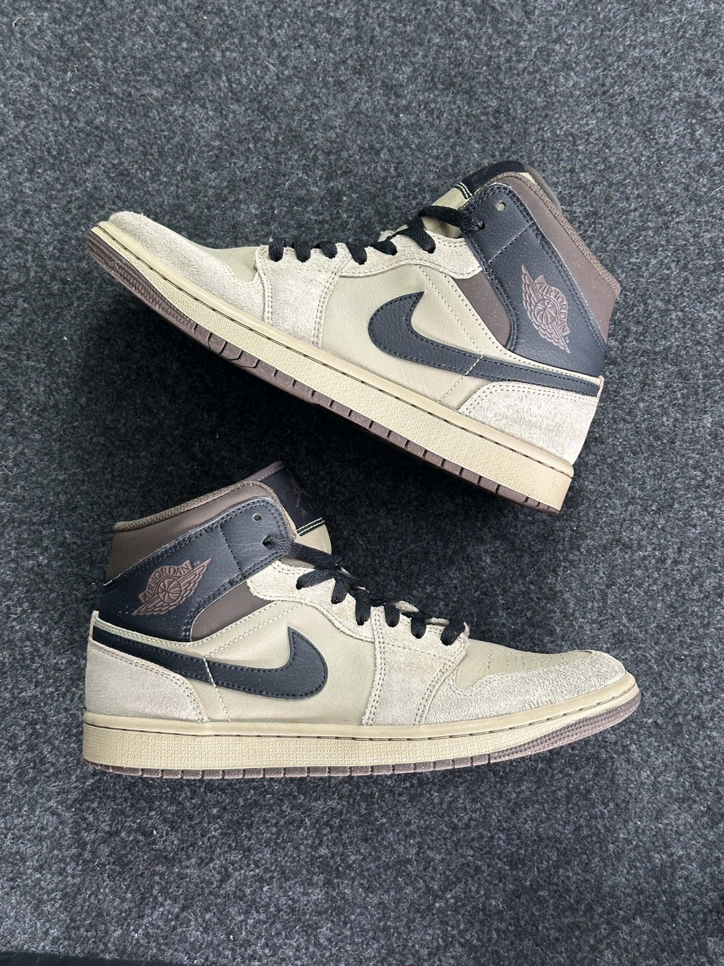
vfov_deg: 39.7
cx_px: 362
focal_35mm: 48
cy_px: 483
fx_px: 1339
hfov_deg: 30.3
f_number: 1.78
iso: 200
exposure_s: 1/36
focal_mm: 6.86
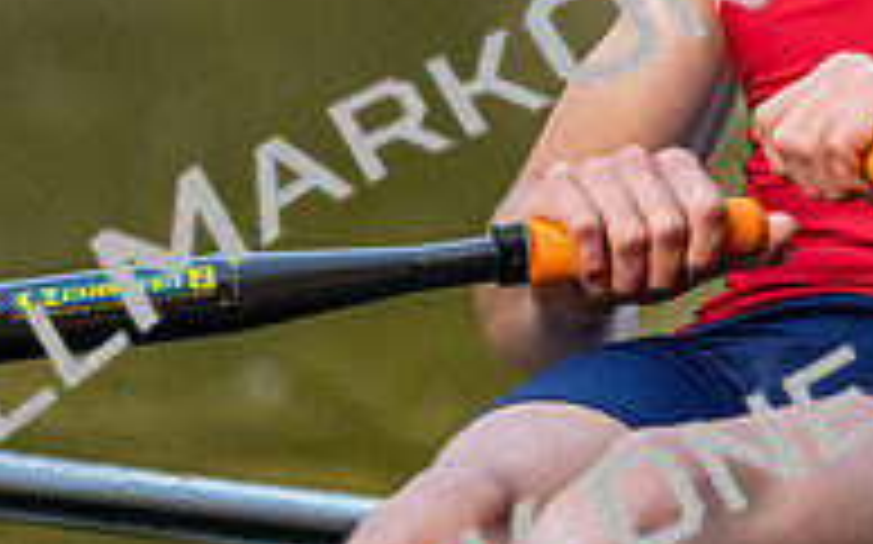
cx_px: 720
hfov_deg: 1.7
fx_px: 28938
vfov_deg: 1.1
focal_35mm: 1217
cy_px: -137
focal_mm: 400
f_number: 4.5
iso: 5600
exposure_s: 1/2500
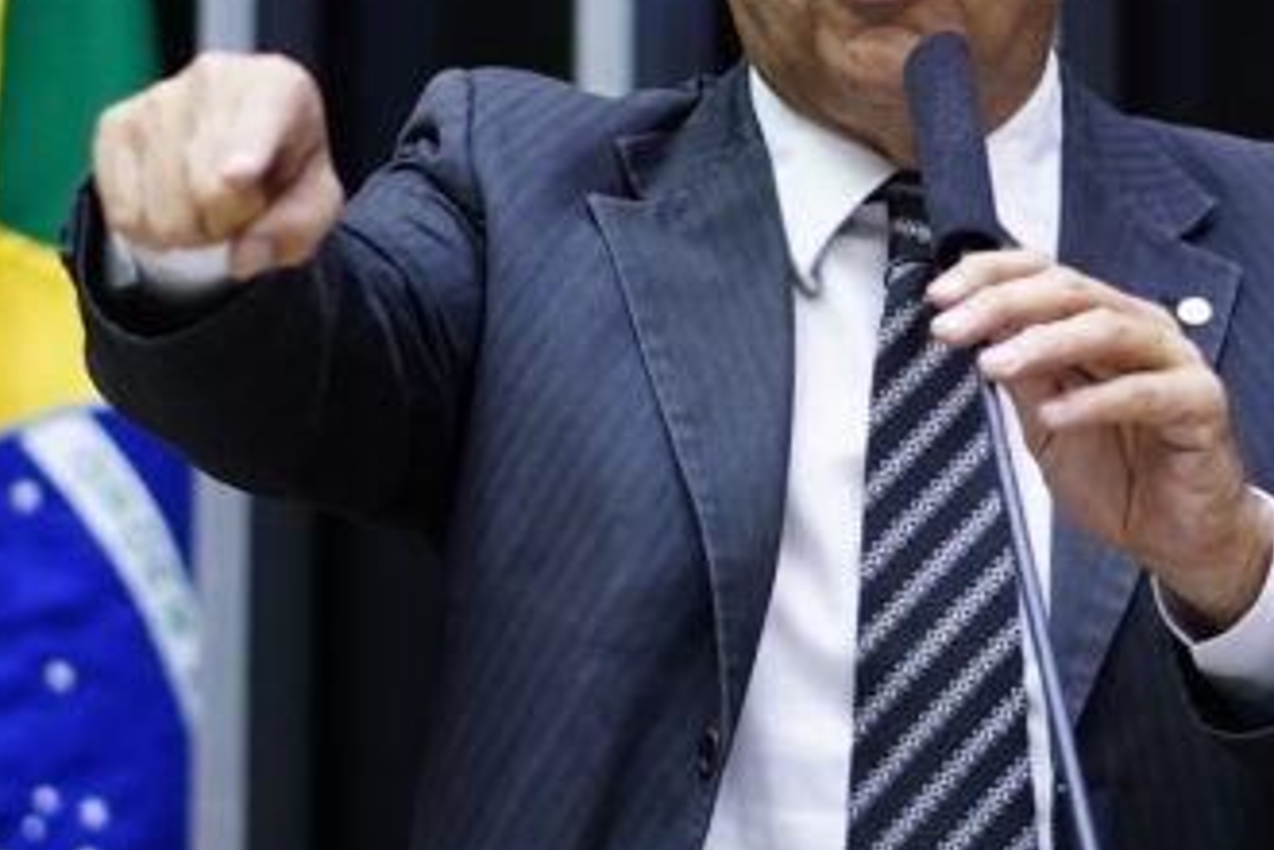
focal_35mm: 296
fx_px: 10474
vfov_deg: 4.6
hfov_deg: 7.0
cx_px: 842
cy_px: 282
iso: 2500
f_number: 2
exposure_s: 1/250
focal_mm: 85
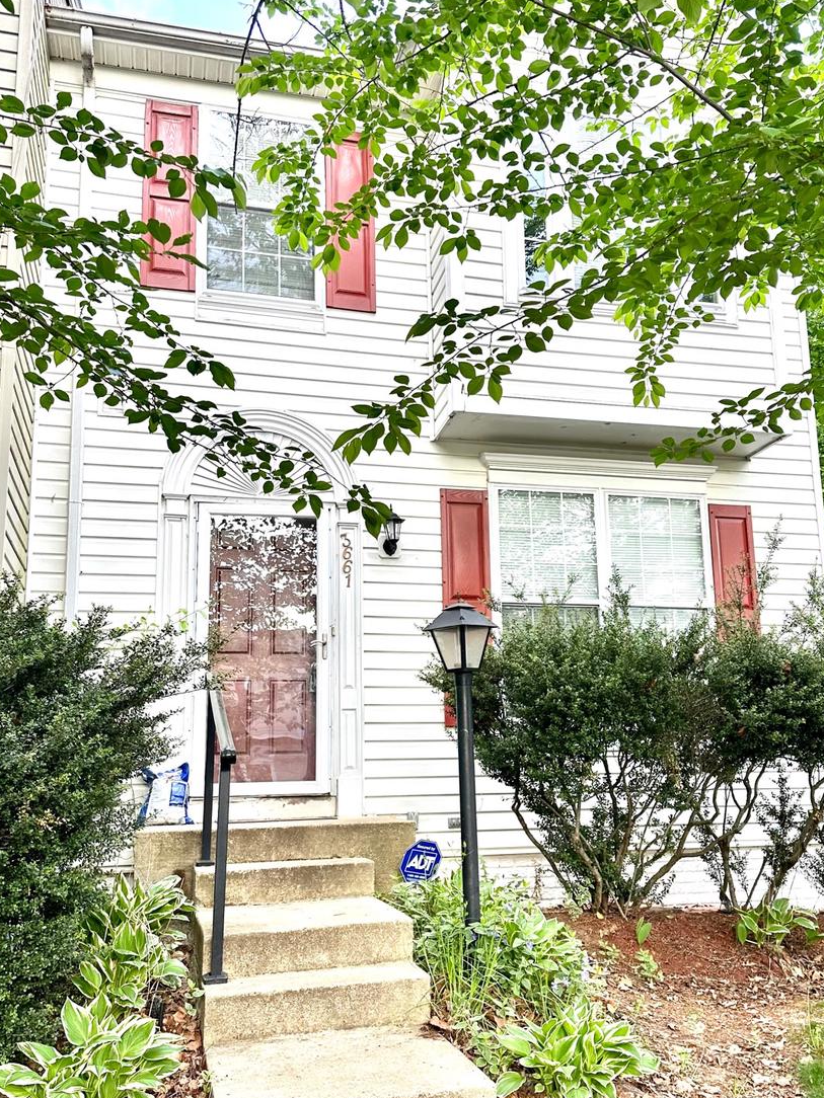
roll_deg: +2.0
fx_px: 1079
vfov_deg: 53.9
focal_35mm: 34
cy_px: 595
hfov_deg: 41.7
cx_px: 461
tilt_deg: +11.3
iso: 80
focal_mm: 6.86
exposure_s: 1/409
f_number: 1.78
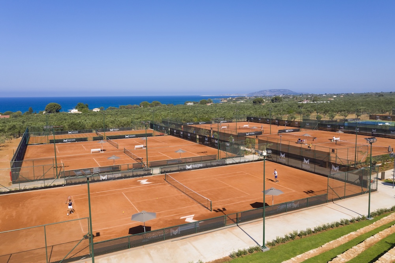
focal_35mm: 28
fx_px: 307
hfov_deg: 65.5
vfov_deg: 46.4
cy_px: 132
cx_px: 198
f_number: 7.1
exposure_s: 1/400
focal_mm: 10.26
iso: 100
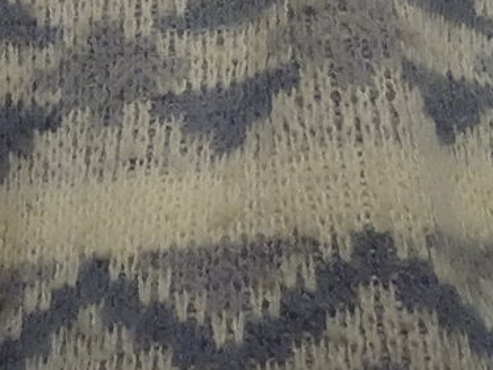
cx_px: 259
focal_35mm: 64
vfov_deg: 21.6
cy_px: -49
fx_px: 911
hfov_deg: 30.3
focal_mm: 4.25
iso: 3200
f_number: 3.5
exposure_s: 1/125
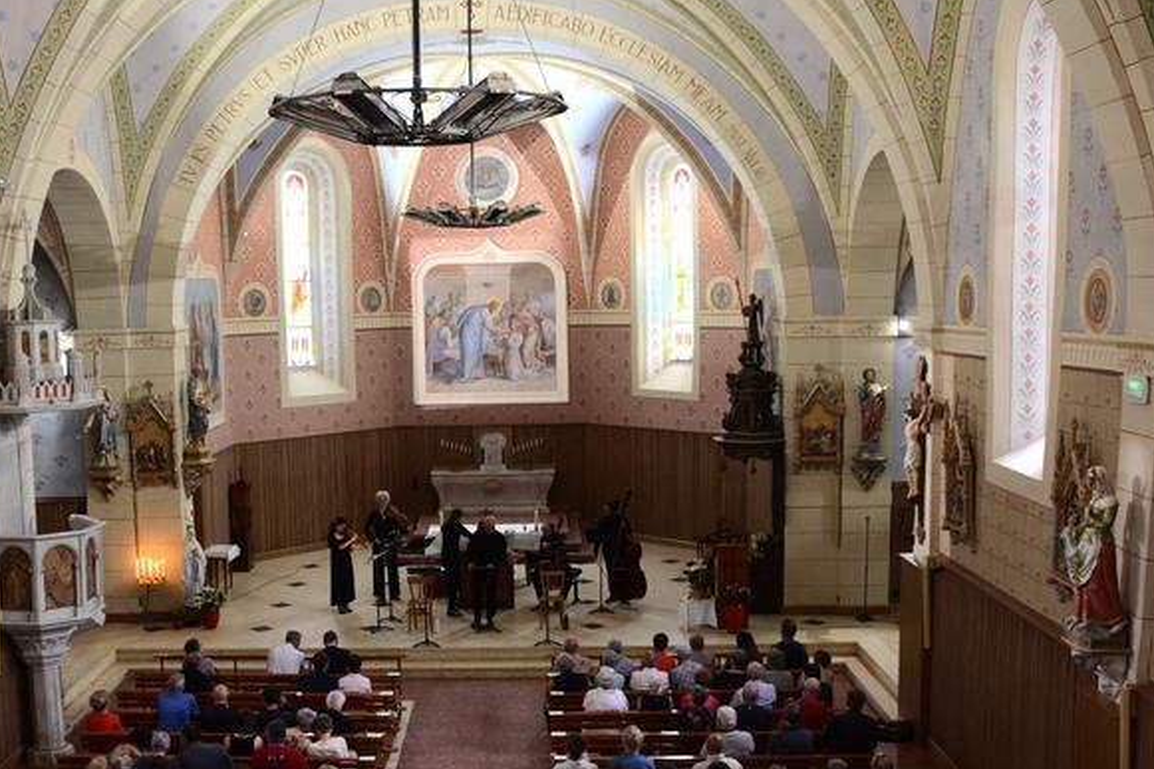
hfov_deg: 46.3
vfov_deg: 31.8
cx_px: 497
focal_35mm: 42
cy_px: 447
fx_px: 1346
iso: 1000
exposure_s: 1/30
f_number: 4
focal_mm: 18
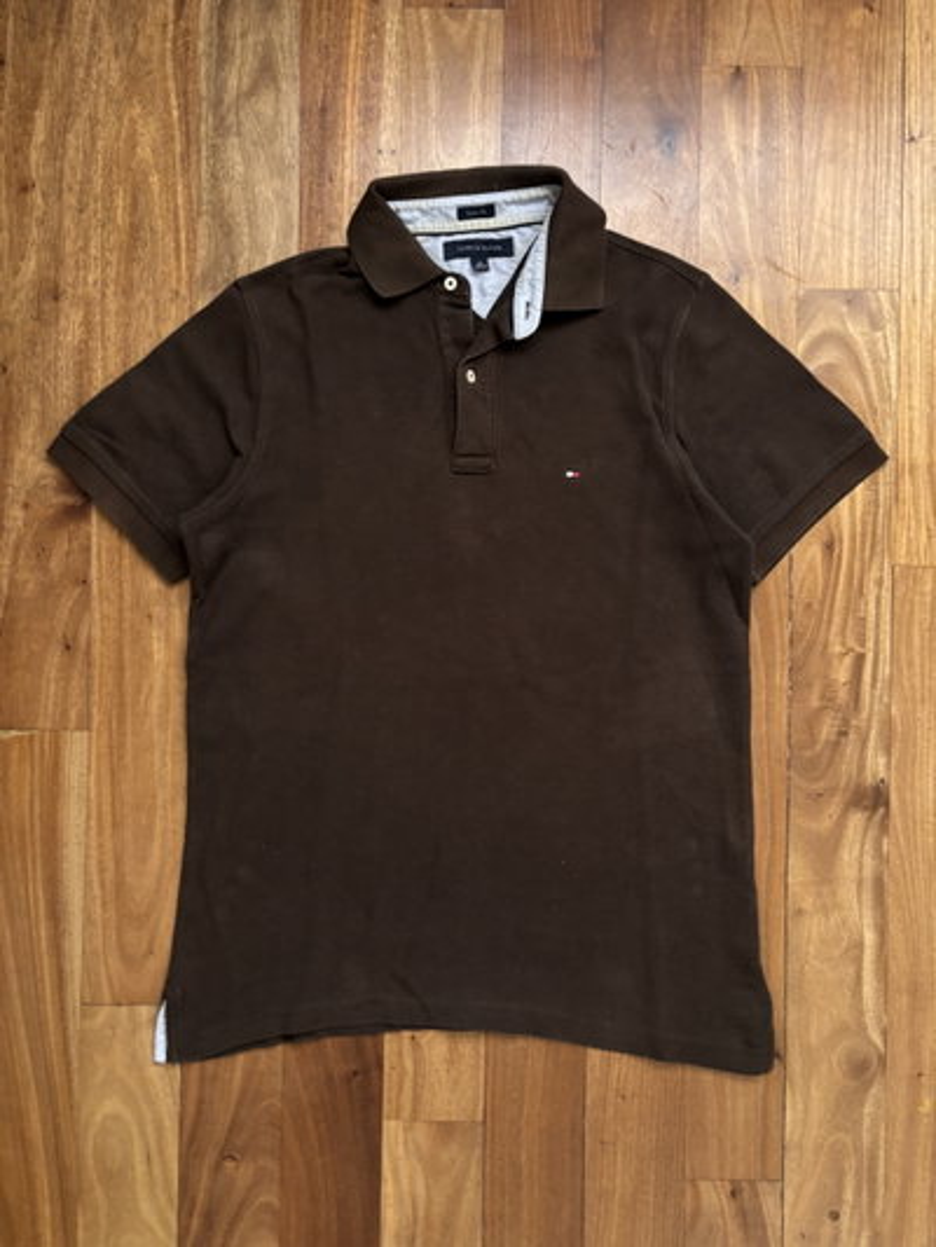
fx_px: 937
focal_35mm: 26
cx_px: 468
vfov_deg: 67.3
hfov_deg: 53.1
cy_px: 624
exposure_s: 1/60
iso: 160
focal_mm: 5.96
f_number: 1.6
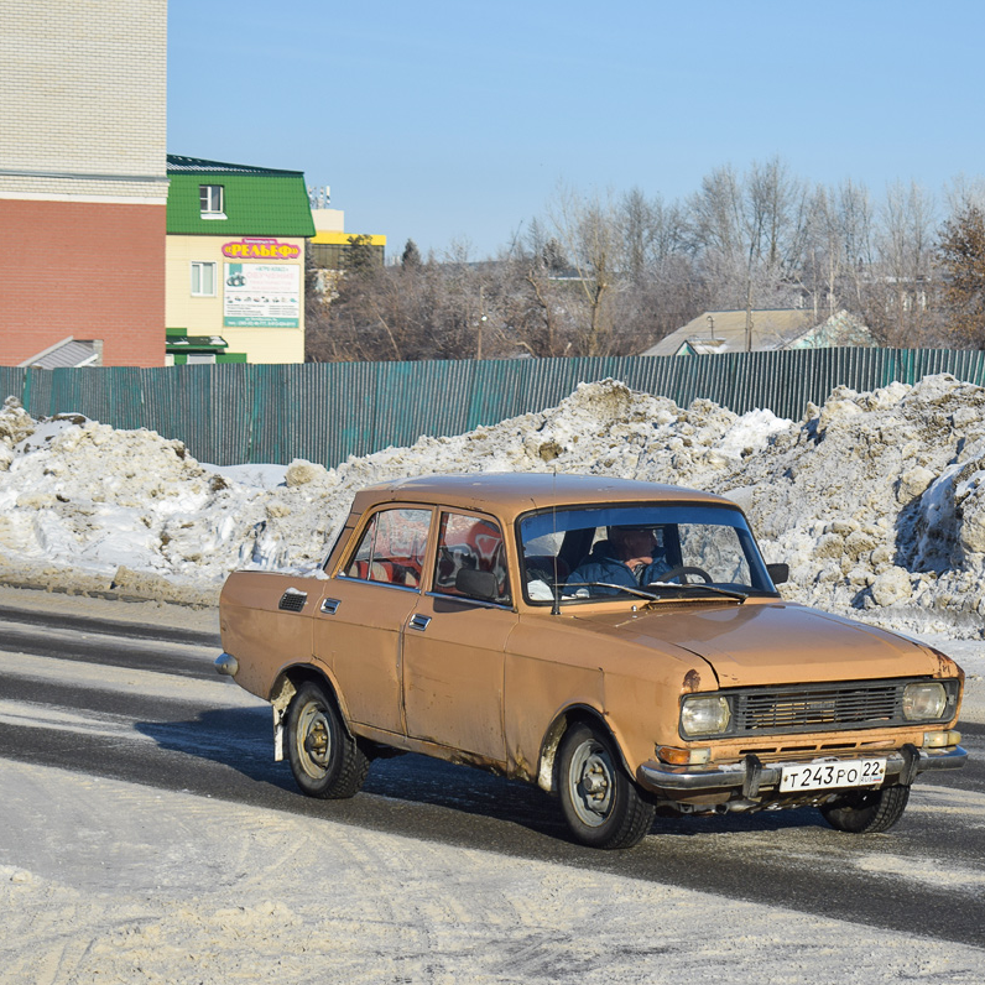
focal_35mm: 106
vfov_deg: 16.5
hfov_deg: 16.4
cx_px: 657
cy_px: 494
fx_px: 3401
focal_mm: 55
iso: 100
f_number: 5.6
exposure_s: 1/800
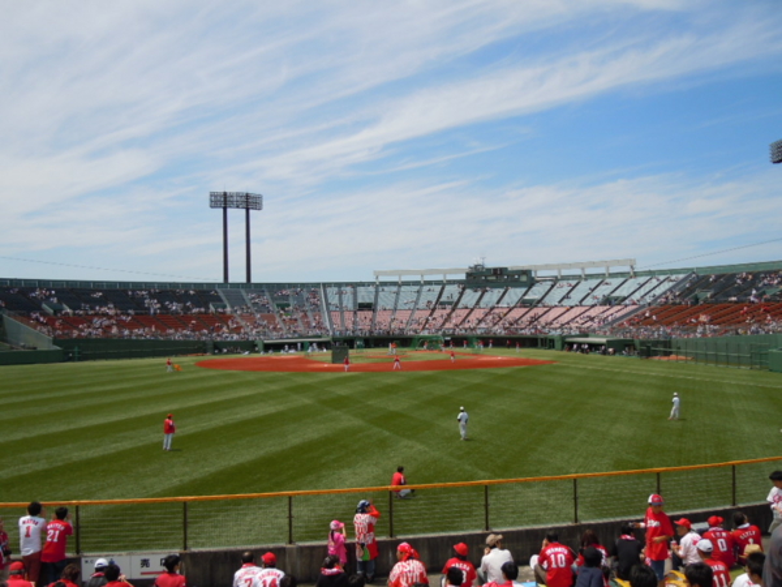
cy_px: 294
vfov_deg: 46.8
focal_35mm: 30
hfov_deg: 60.0
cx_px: 391
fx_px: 678
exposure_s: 1/400
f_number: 7
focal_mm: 5.4
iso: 100
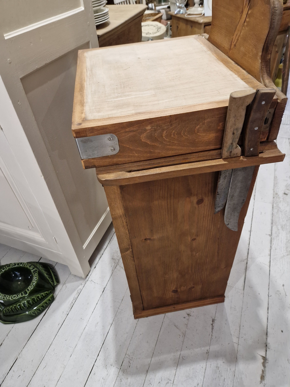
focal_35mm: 23
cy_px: 194
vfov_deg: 73.9
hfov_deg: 58.9
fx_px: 257
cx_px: 145
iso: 50
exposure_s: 1/100
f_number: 1.8
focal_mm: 5.4
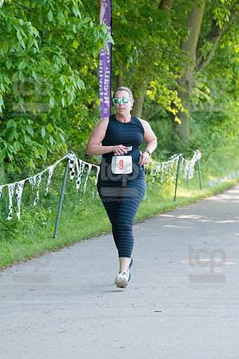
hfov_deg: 7.9
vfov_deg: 11.8
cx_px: 120
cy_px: 180
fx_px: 1737
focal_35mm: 174
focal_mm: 116
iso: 4000
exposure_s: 1/1600
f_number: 5.6
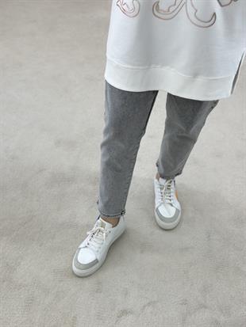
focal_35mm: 48
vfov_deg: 39.6
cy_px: 164
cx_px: 123
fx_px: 455
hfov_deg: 30.3
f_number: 1.78
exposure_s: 1/268
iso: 80
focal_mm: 6.86
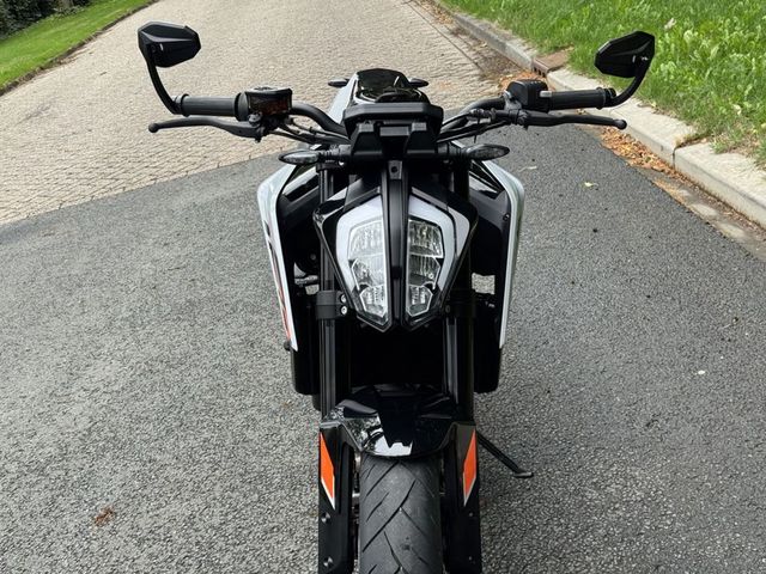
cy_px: 287
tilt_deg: -19.1
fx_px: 1062
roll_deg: +14.7
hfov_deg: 39.7
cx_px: 383
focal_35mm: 48
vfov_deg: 30.3
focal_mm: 6.76
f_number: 1.78
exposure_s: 1/195
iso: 50
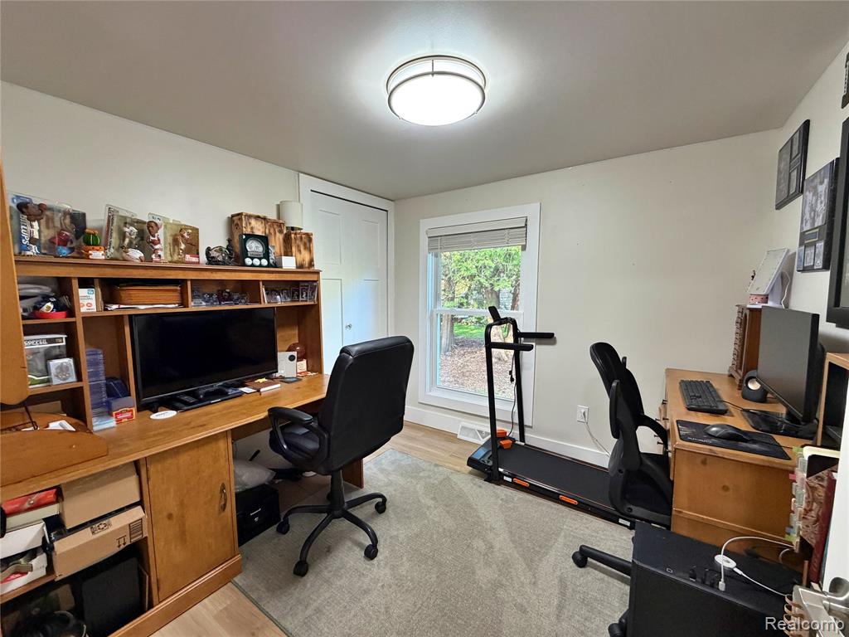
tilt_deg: -5.6
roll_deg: +1.0
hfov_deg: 102.1
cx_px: 424
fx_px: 343
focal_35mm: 14
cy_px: 318
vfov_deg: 85.7
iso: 320
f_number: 2.2
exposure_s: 1/60
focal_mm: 2.22
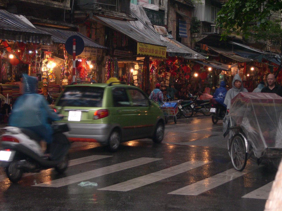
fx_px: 627
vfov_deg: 19.1
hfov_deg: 25.3
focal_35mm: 77
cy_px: 106
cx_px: 141
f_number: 4
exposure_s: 1/60
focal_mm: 16.3
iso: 400
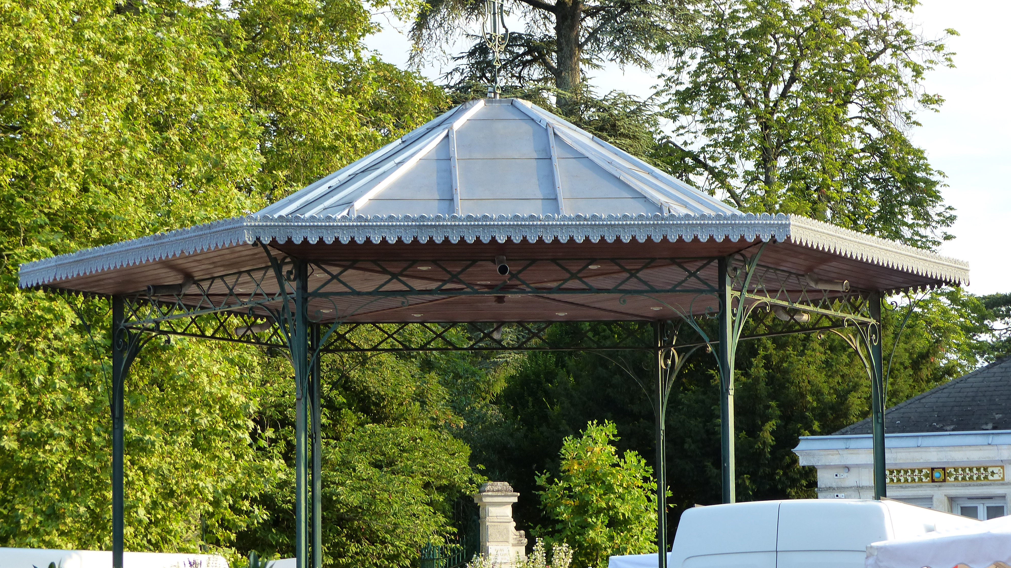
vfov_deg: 10.6
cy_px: 215
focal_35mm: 114
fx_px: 3056
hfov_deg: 18.8
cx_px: 503
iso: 160
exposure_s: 1/200
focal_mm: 18.7
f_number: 4
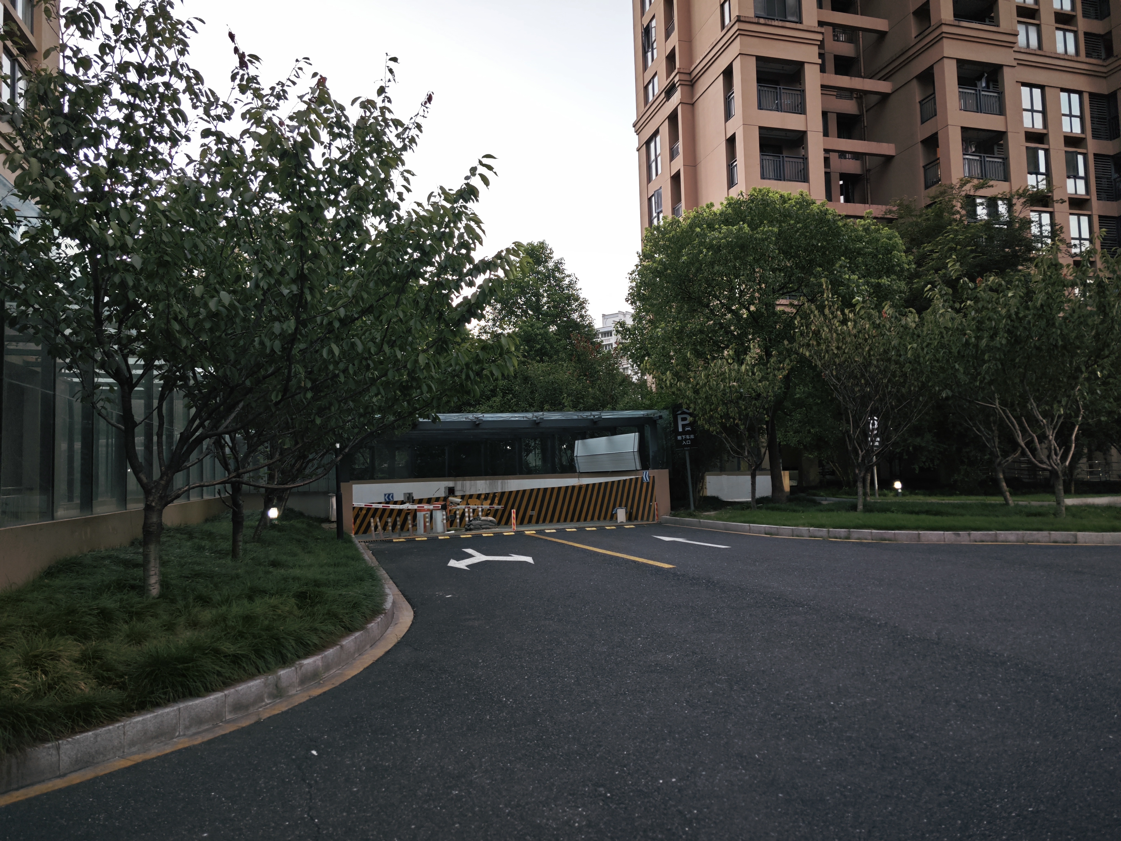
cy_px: 420
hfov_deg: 73.9
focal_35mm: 23
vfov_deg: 58.9
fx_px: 745
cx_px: 560
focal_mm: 5.43
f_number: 1.8
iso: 100
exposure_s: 1/61.7
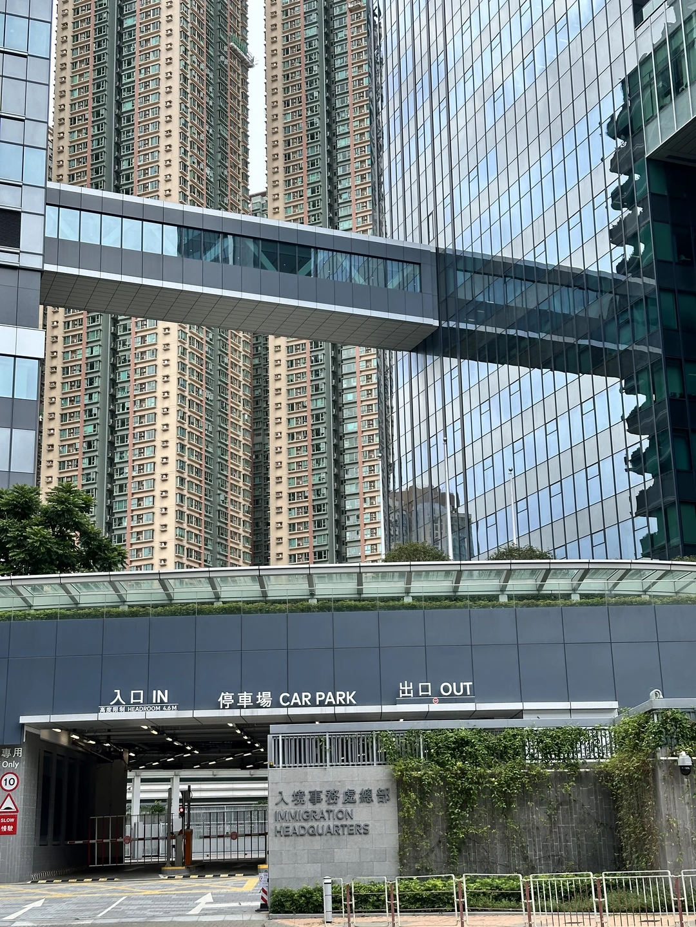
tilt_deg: +17.0
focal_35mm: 48
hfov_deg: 30.3
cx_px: 348
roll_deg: +0.6
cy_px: 464
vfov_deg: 39.7
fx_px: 1287
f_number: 1.78
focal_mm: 6.86
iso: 64
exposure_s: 1/962
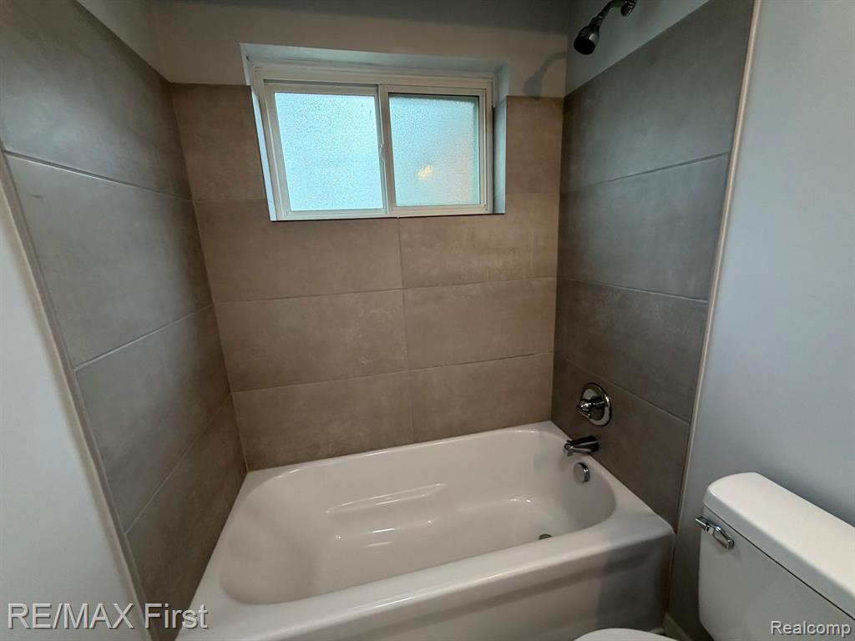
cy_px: 320
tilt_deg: -12.5
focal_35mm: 14
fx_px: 346
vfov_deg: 85.7
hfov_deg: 102.1
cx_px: 428
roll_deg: +2.6
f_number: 2.2
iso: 200
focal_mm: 2.22
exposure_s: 1/120
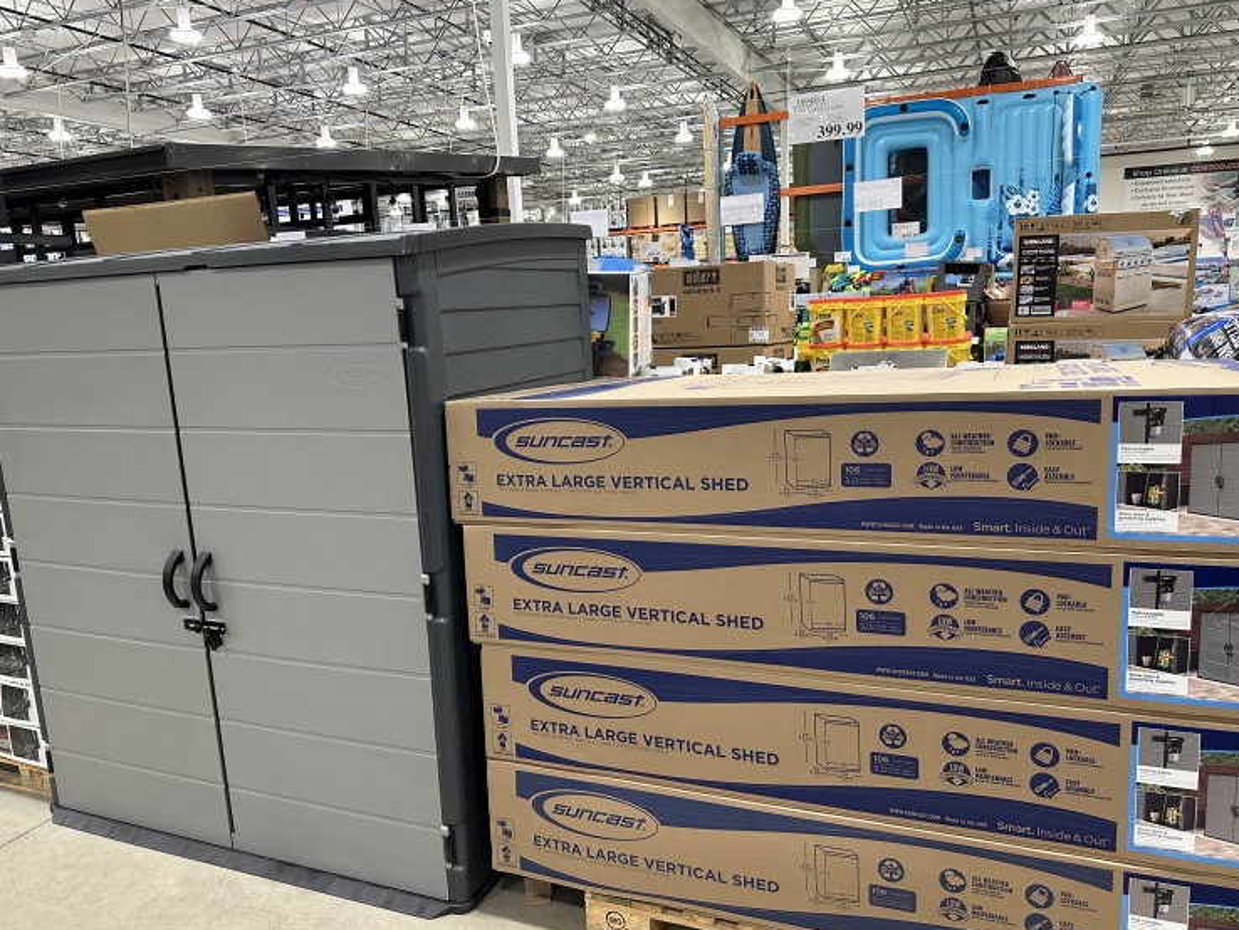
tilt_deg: -10.8
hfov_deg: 67.3
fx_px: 931
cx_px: 618
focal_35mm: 26
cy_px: 472
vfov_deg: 53.1
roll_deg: +2.9
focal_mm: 6.86
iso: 200
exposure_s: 1/60
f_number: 1.78
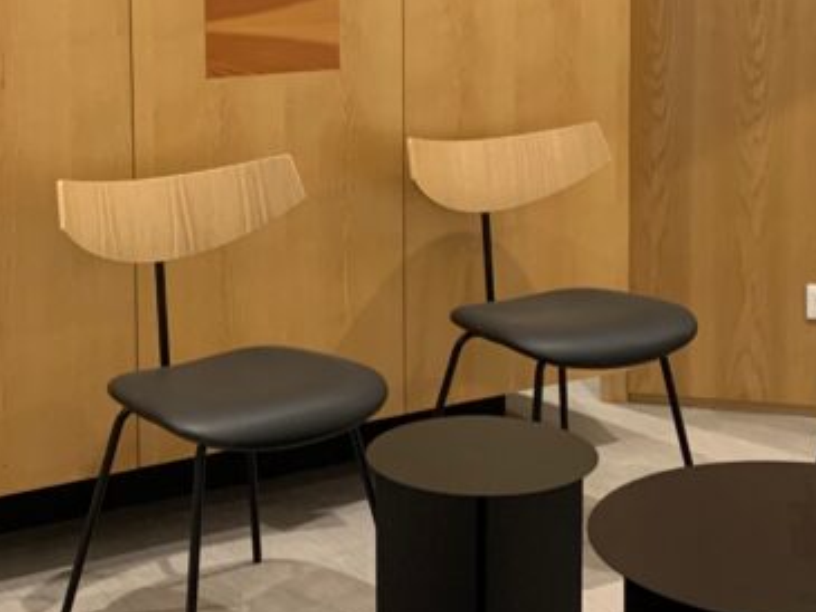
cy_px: 54
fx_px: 1721
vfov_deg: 19.8
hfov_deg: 26.7
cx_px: 447
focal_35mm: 73
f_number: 1.8
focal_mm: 4.25
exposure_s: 1/50
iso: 160
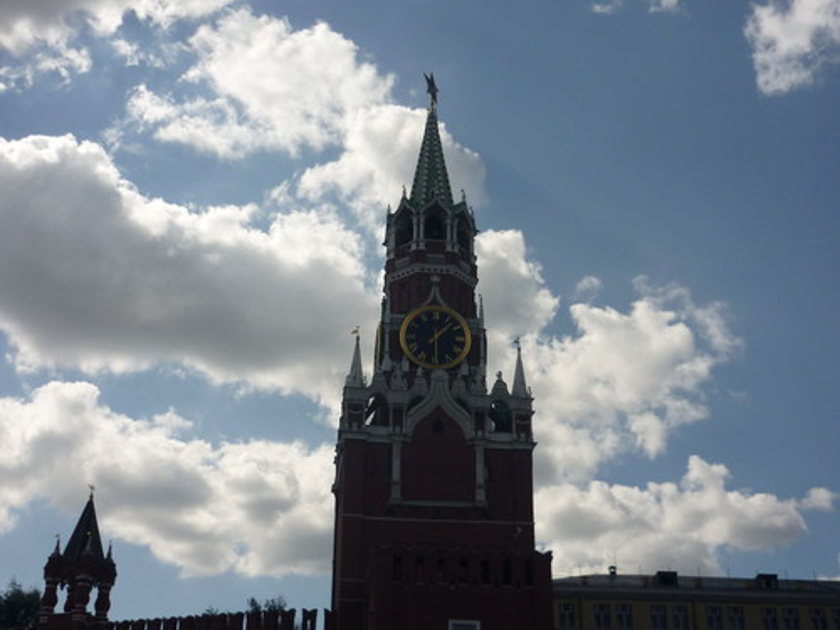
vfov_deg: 33.6
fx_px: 1043
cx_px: 420
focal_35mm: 43
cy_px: 315
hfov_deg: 43.9
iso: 100
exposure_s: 1/500
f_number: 8
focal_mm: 5.5
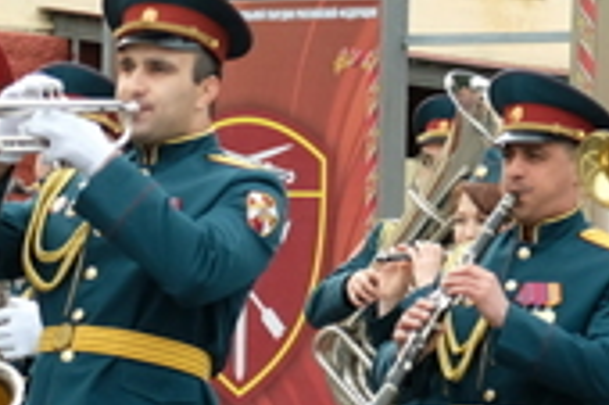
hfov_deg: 7.6
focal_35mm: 269
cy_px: 502
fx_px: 4546
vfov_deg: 5.1
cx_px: 79
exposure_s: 1/2000
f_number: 4.5
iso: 1250
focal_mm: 40.7
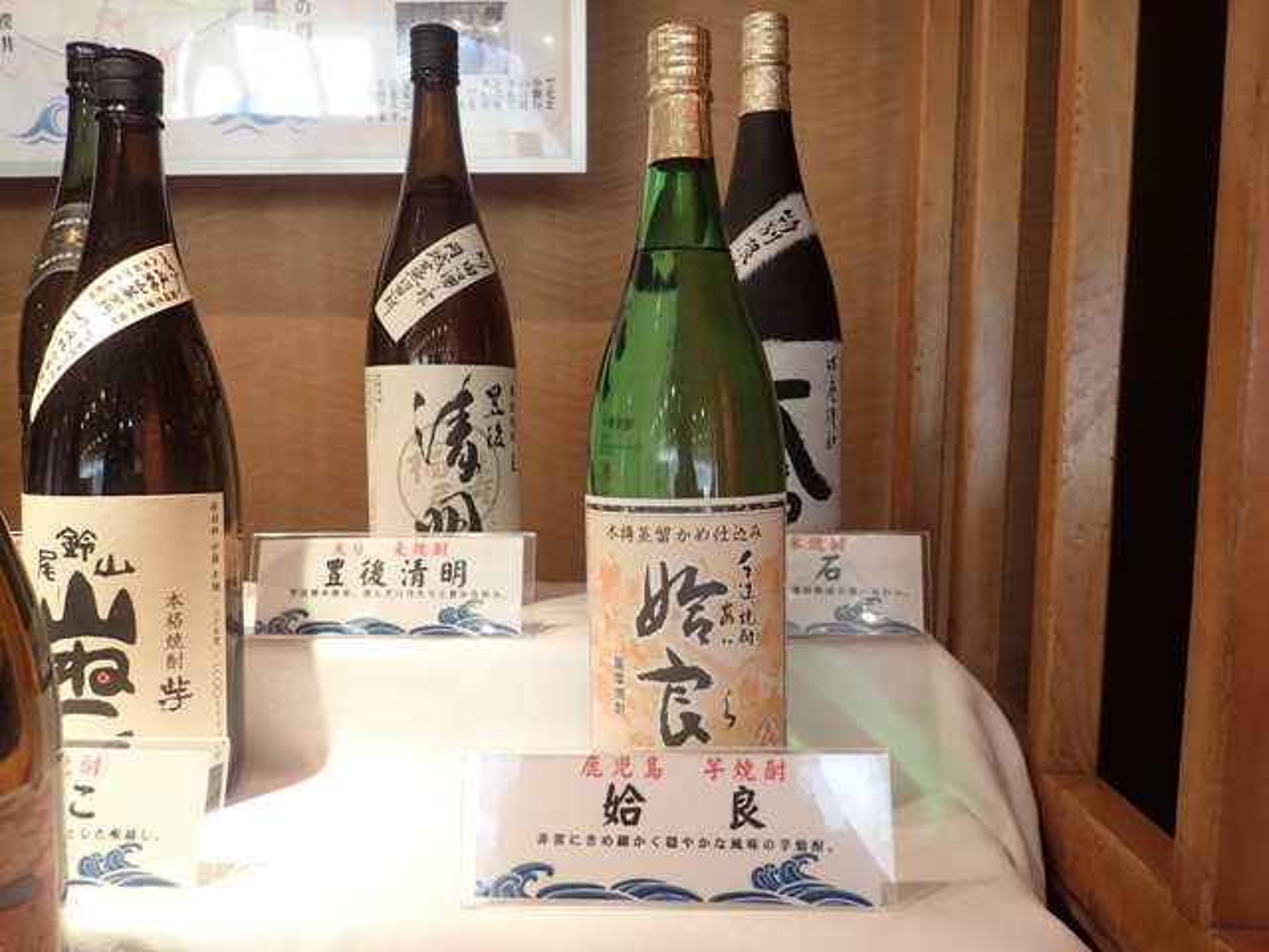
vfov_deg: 54.9
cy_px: 476
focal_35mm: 25
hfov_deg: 69.4
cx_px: 634
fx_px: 916
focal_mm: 4.5
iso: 200
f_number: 2
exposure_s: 1/60
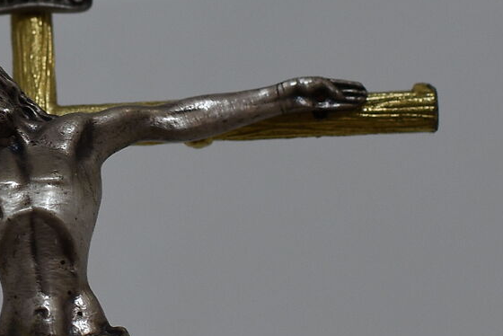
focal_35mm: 150
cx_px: 6
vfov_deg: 9.2
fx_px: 2097
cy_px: 104
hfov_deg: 13.5
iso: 500
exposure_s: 1/60
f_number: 4
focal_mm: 35
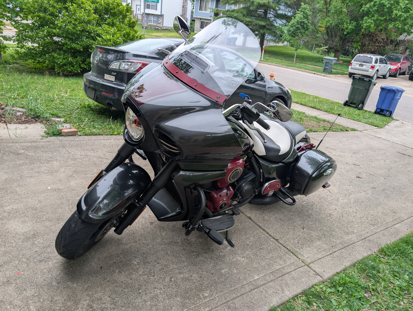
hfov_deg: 71.5
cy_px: 156
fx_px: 287
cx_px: 206
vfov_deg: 56.9
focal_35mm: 24
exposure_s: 1/136
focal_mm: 6.9
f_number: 1.68
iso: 21
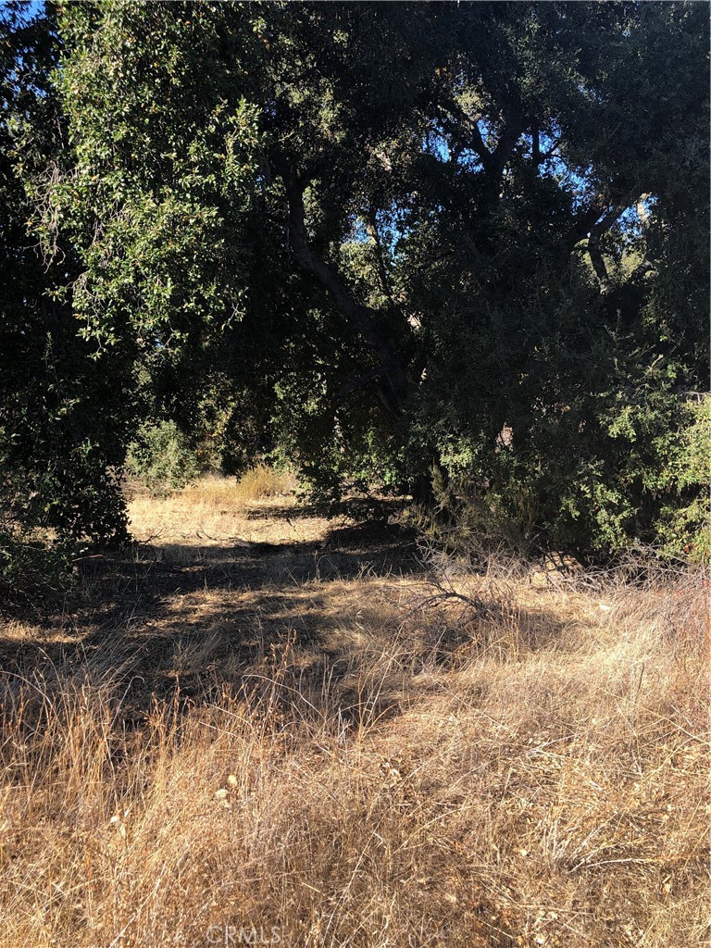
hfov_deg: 49.7
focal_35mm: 28
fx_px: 767
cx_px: 356
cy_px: 474
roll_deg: -2.4
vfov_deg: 63.4
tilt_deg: -9.4
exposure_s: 1/585
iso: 20
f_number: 1.8
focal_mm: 3.99
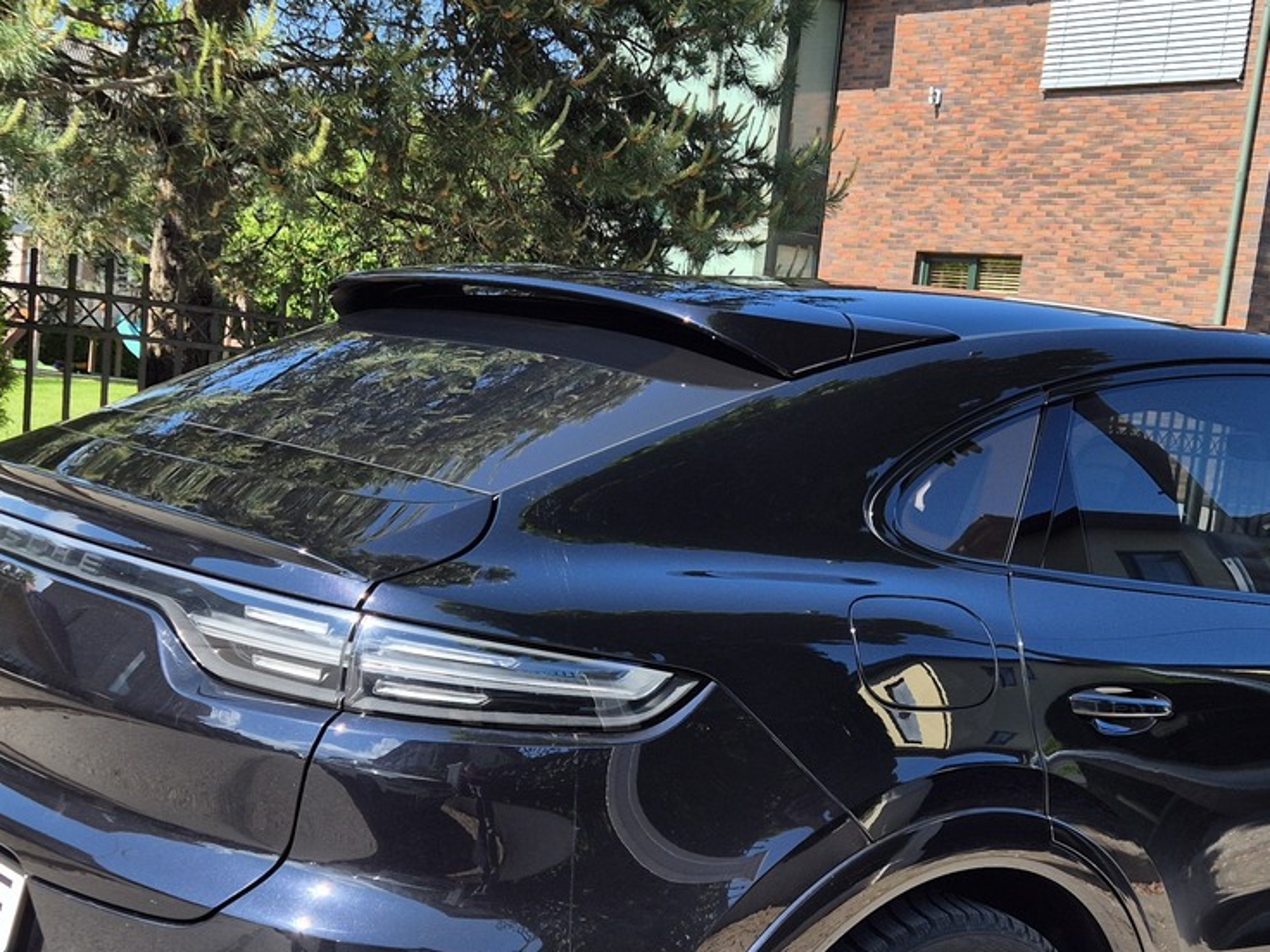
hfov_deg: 37.8
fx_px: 1834
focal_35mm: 50
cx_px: 846
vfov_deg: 28.9
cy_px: 647
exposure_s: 1/844
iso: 25
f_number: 1.8
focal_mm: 5.4
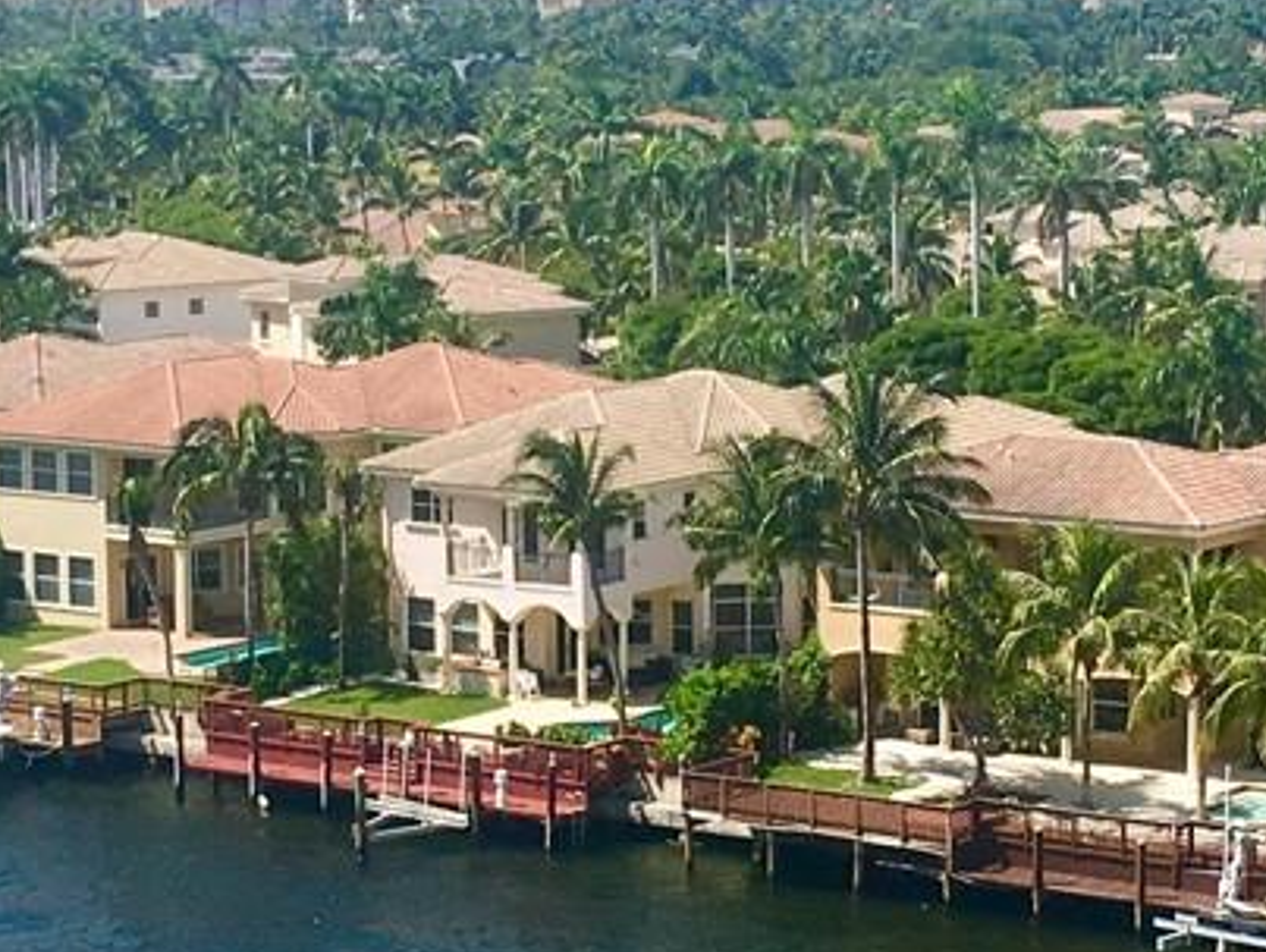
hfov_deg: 17.1
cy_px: 443
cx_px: 591
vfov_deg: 12.9
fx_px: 4210
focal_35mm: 115
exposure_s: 1/1399
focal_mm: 4.15
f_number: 2.2
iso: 25
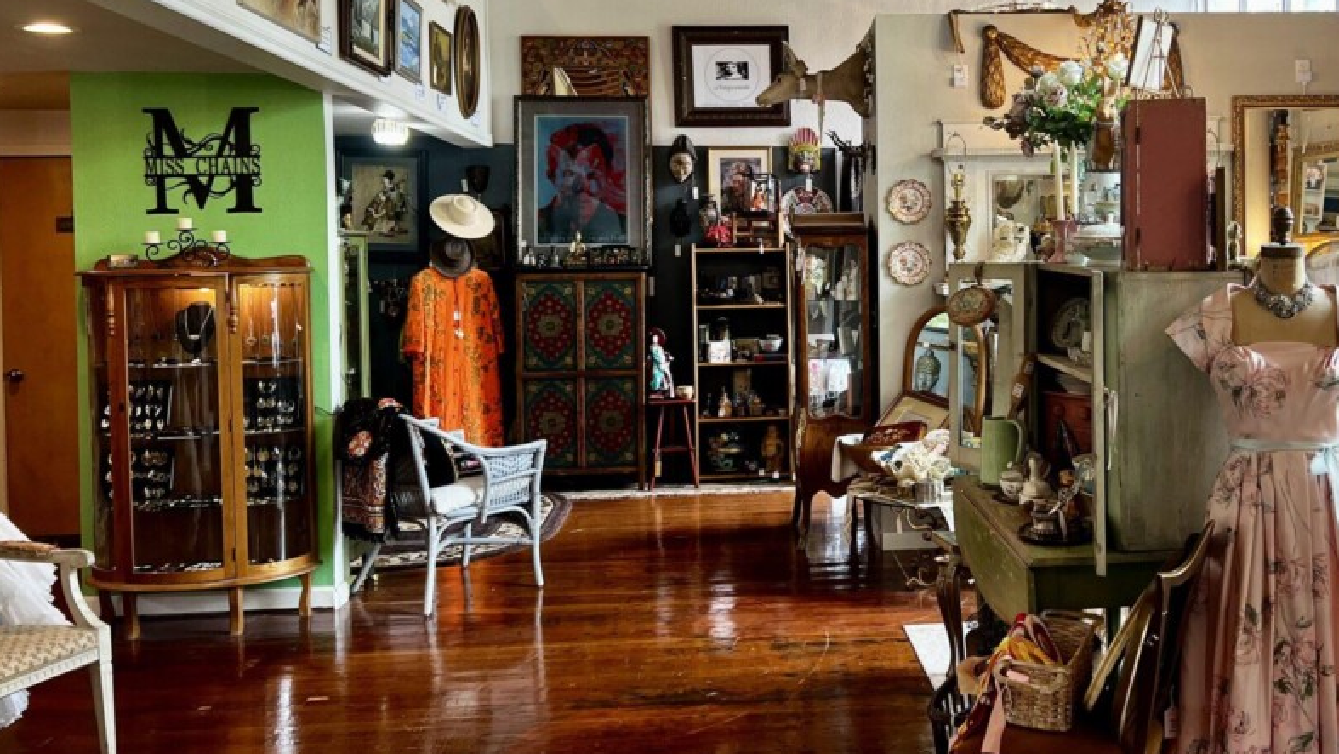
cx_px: 842
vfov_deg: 32.6
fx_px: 1278
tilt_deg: -1.1
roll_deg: +1.1
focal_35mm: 36
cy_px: 269
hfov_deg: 54.6
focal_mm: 5.7
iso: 100
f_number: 1.5
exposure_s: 1/120
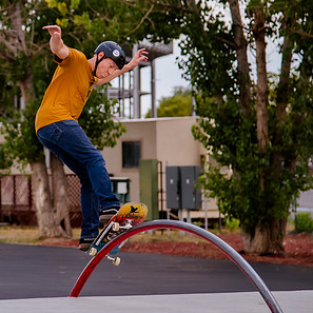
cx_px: 23
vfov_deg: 8.7
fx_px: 2046
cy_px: 121
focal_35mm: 200
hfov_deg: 8.7
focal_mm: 95
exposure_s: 1/640
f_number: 4
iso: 2500
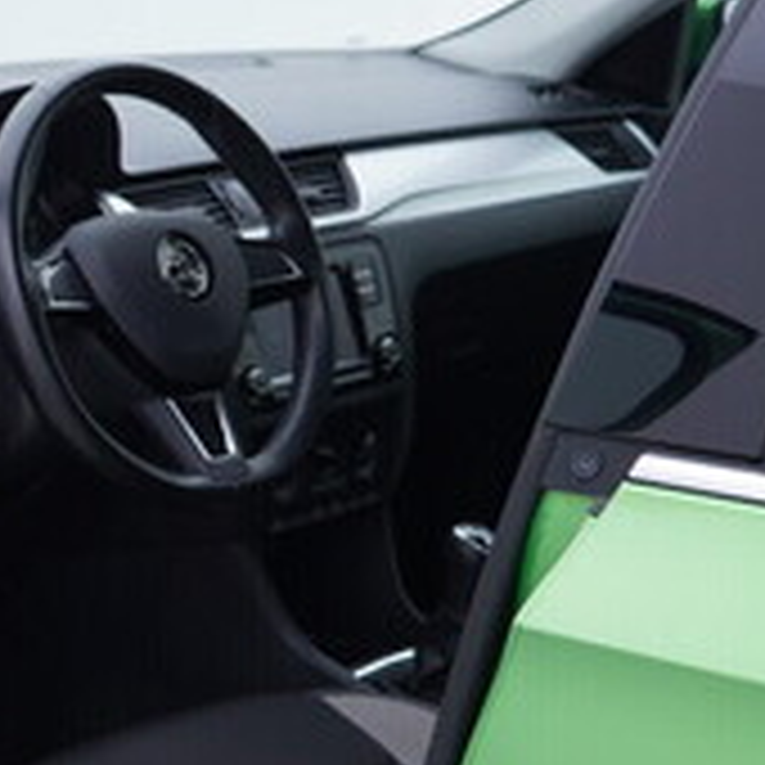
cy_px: 524
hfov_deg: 16.0
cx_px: -396
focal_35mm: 99
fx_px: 2475
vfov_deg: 17.5
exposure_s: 1/50
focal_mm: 24
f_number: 3.2
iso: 125
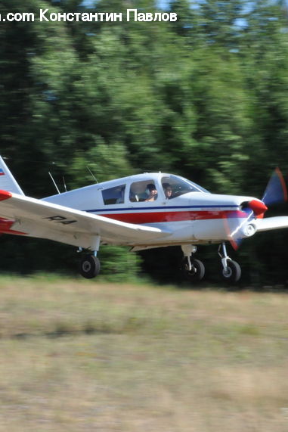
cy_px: 224
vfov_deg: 17.3
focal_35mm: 118
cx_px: 183
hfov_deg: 11.6
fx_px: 1415
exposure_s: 1/125
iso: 1400
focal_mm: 50
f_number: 36
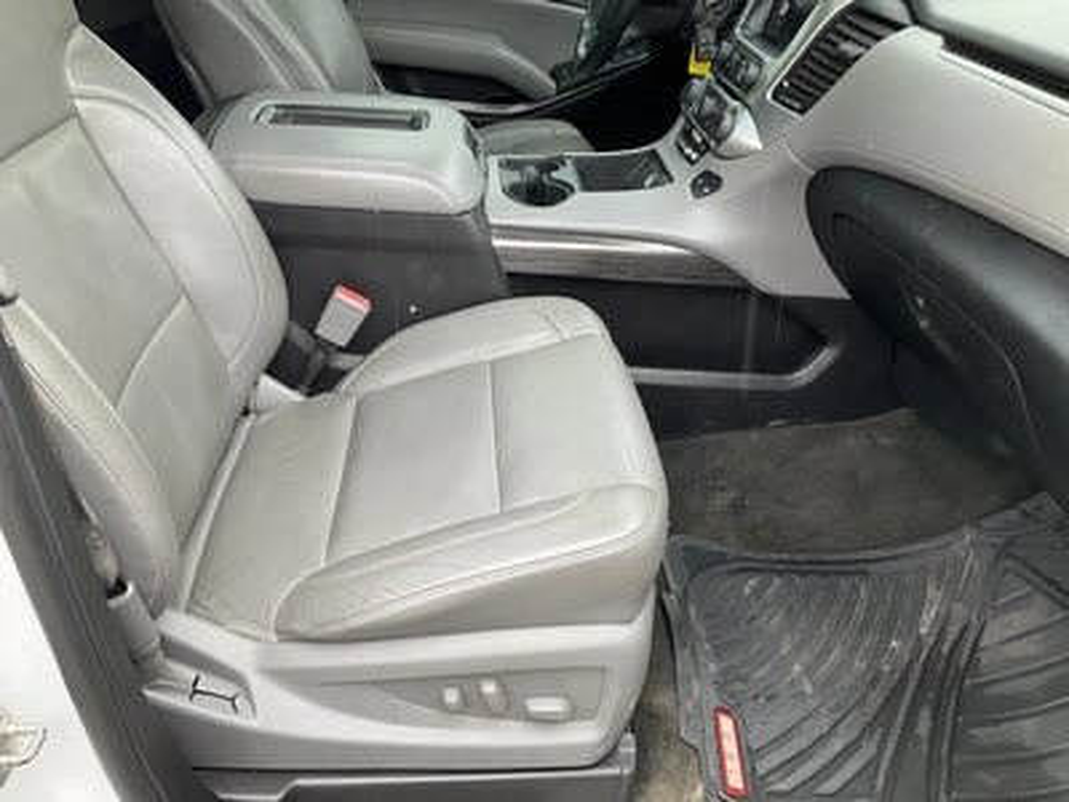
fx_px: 896
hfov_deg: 61.7
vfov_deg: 48.2
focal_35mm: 29
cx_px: 534
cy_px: 401
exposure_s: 1/122
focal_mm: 3
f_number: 1.8
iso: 64
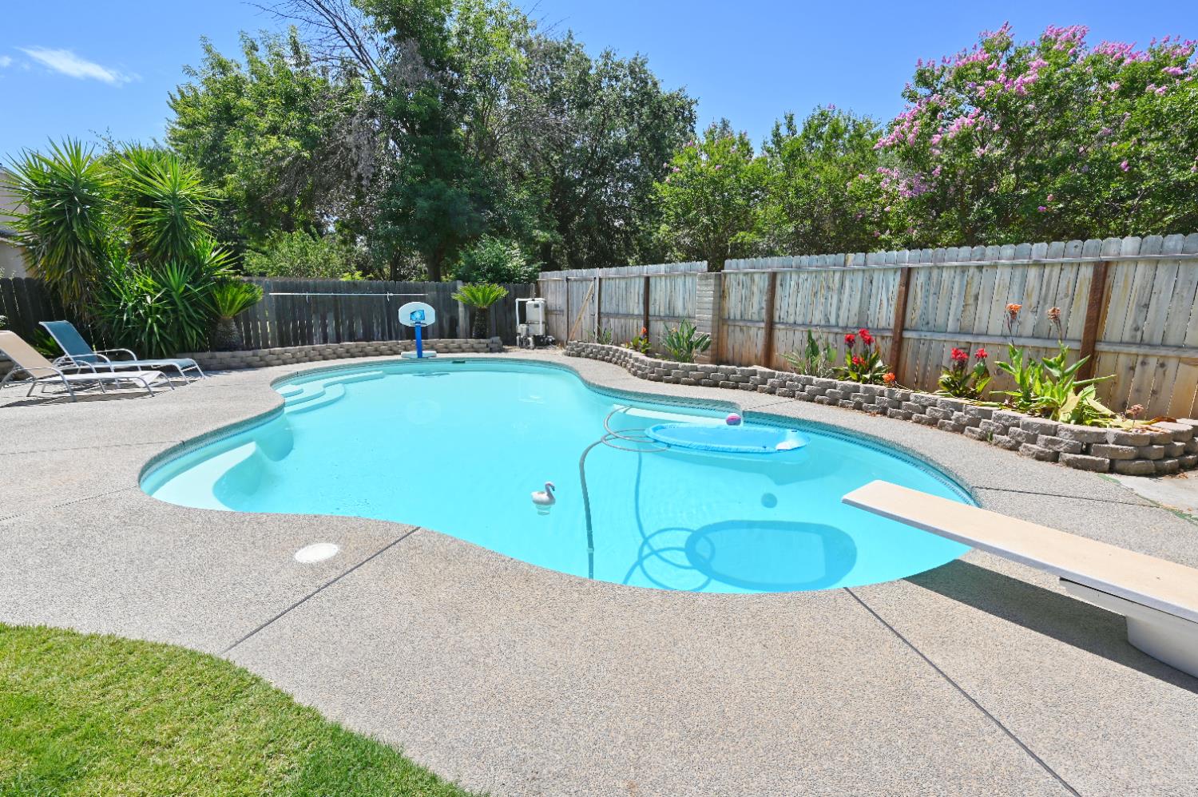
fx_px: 532
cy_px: 398
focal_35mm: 16
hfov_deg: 96.8
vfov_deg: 73.7
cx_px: 599
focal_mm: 16
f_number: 11
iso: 100
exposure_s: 1/200
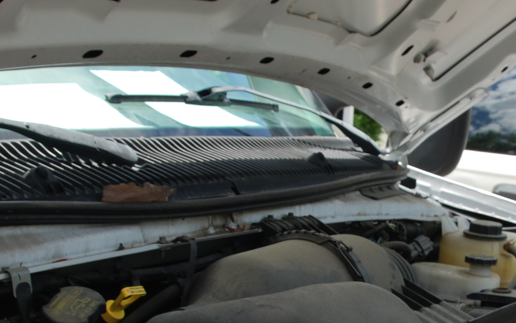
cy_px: 276
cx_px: 403
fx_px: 1069
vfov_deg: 17.0
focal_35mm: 76
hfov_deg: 26.7
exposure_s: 1/160
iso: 100
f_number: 6.3
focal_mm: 18
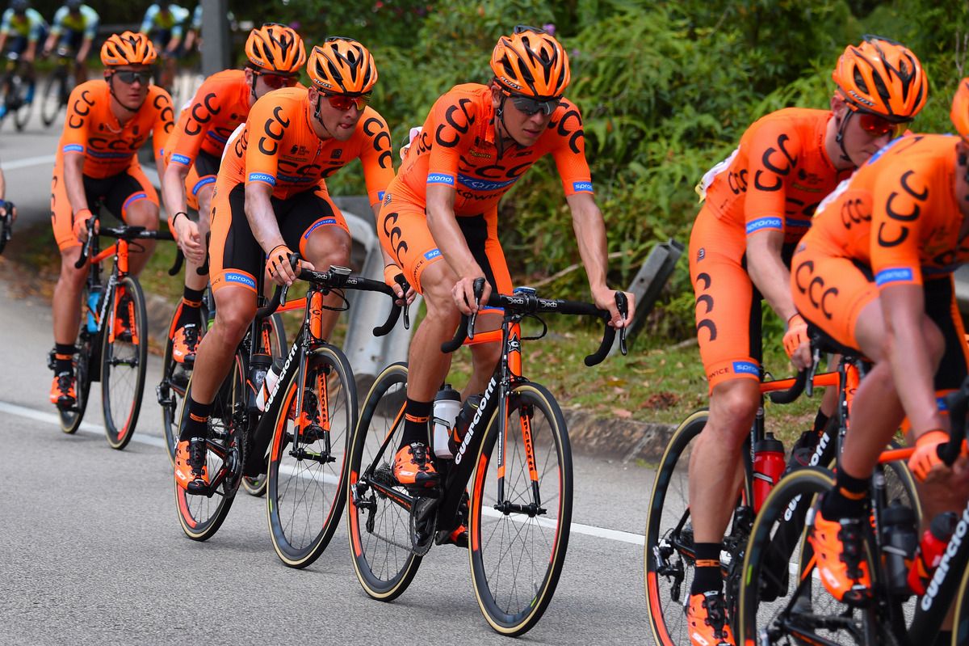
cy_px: 323
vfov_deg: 7.6
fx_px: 4843
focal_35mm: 180
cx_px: 484
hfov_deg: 11.4
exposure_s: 1/1000
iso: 400
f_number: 6.3
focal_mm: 180
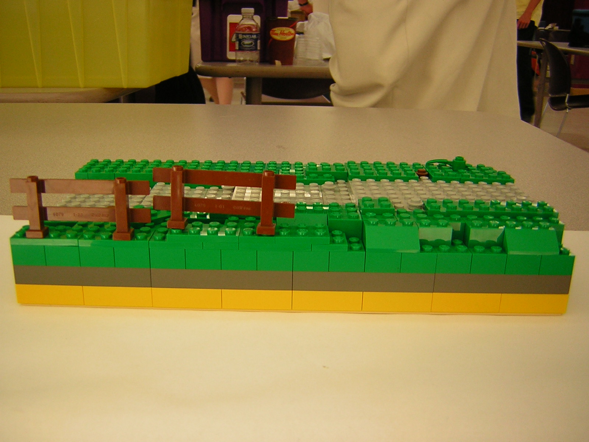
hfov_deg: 51.4
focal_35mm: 36
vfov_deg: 39.7
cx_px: 294
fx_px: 613
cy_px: 221
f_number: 2.6
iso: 50
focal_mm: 4.7
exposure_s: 1/16.2
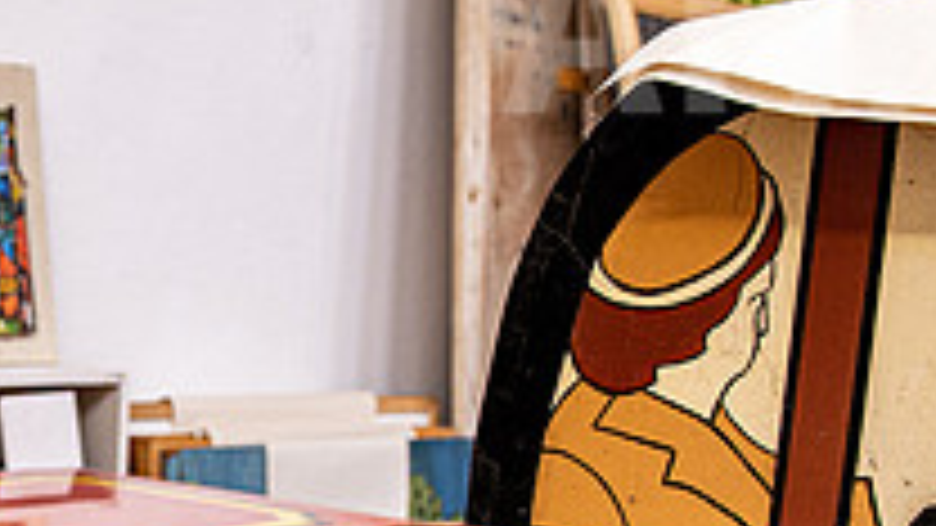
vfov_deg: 16.8
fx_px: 1737
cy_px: 560
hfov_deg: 27.4
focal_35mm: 70
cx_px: -108
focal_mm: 24
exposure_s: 1/4
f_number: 5.6
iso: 64
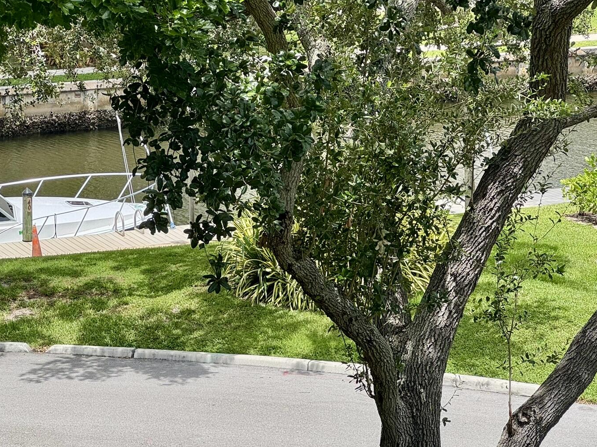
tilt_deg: -10.1
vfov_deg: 12.7
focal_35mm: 117
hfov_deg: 16.8
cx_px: 260
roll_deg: +0.6
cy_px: 176
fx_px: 2018
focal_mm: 9
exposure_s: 1/284
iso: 25
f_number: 2.8
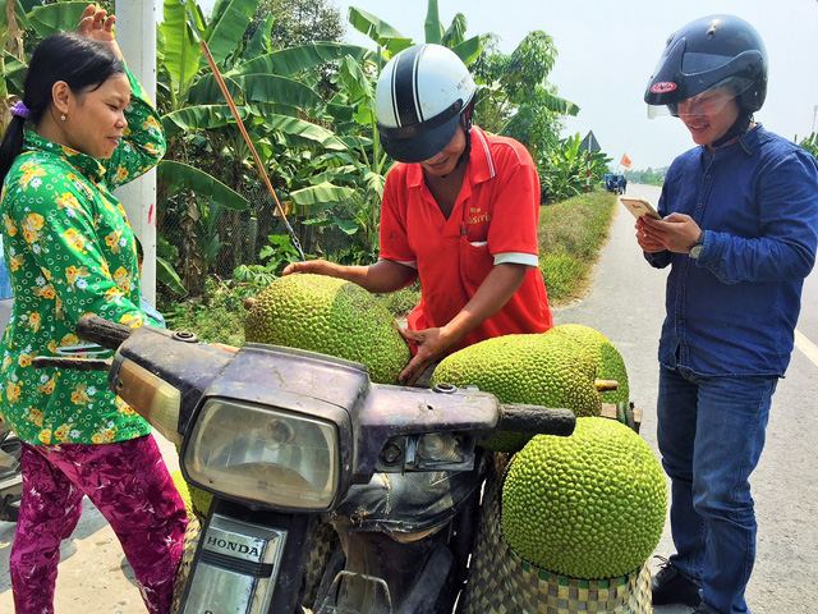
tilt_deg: -10.9
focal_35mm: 29
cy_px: 307
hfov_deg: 61.7
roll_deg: -3.0
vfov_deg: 48.2
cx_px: 409
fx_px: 685
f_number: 2.2
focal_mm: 4.15
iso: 32
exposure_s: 1/1236
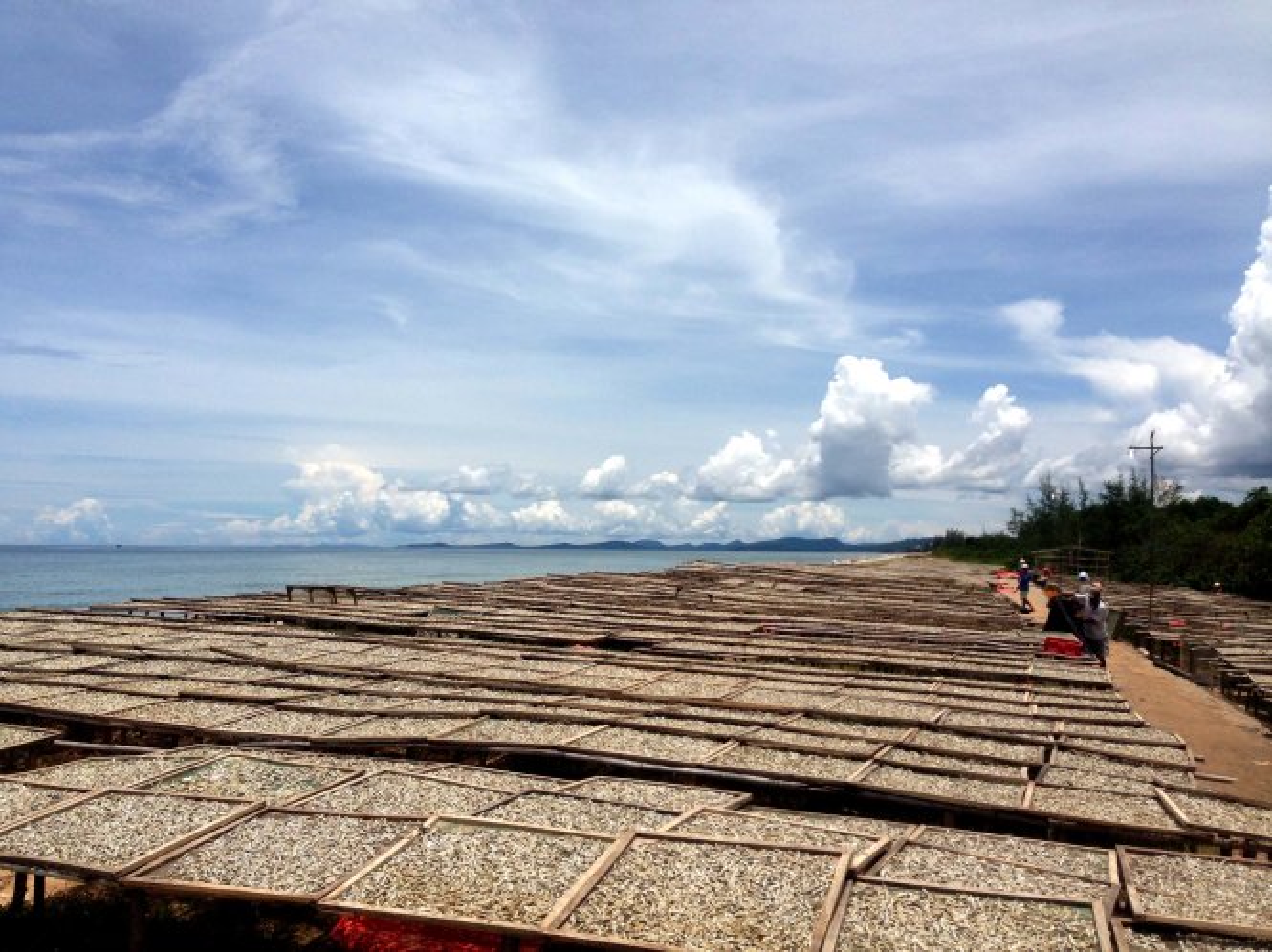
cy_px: 476
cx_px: 636
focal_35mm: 33
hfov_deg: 55.4
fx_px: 1212
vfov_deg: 42.9
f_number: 2.4
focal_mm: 4.13
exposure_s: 1/2710
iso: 50
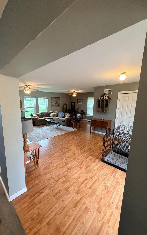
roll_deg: -0.6
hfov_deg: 74.3
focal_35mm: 15
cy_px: 119
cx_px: 62
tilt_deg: -8.6
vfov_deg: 101.5
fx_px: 96
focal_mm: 2.22
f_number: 2.2
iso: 500
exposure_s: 1/60
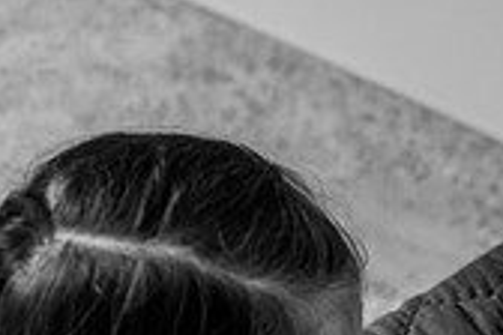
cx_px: 674
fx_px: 1397
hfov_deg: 18.8
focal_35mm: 100
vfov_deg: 13.0
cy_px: 492
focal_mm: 29
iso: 500
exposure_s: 1/250
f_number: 2.8
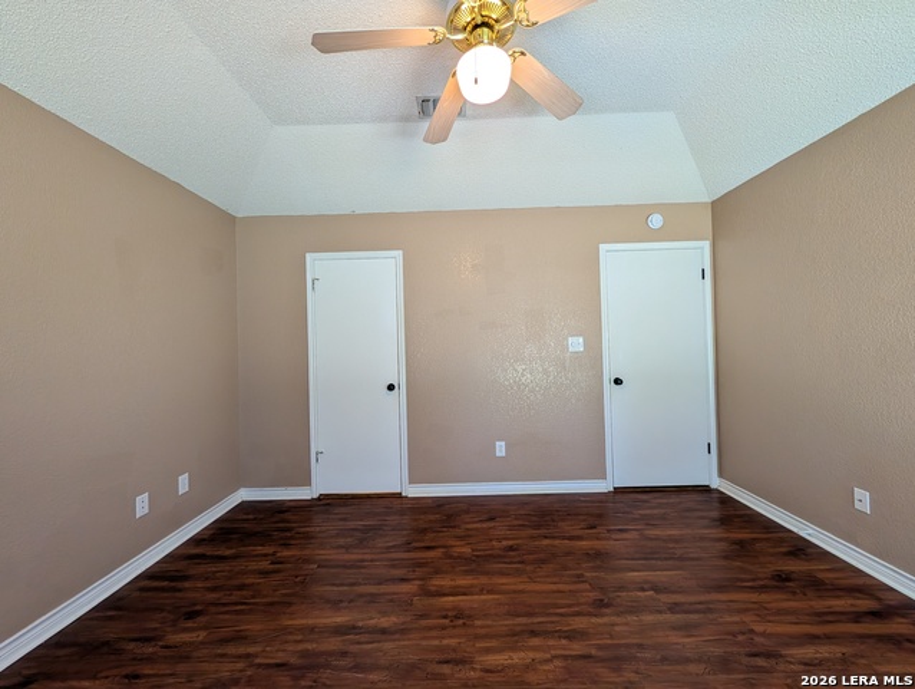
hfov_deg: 110.5
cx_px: 458
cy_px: 344
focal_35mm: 12
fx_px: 318
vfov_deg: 94.6
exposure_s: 1/60
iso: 57
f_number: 1.7
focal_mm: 2.02
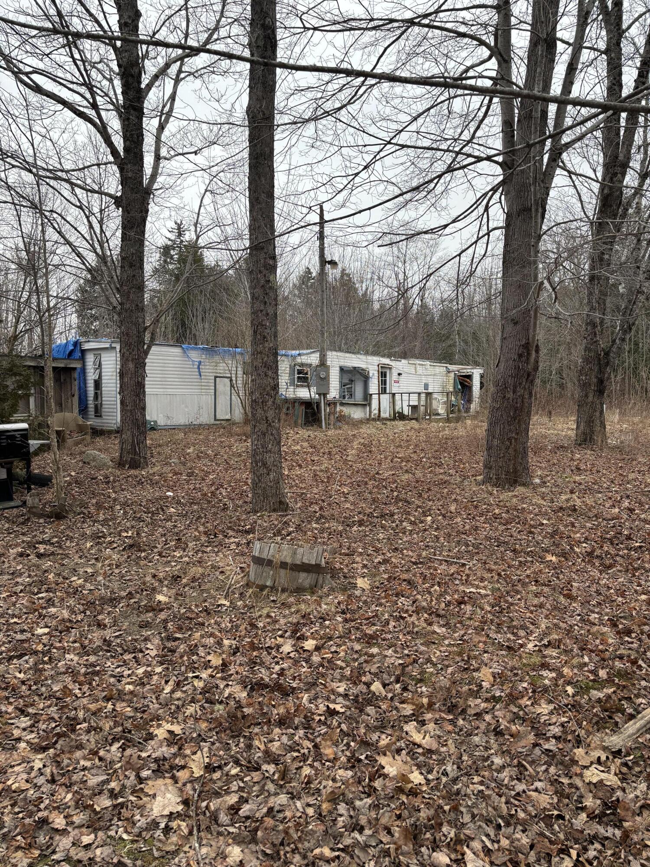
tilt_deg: -5.2
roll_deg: -0.6
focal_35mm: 26
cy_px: 434
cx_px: 325
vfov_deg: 67.3
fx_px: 651
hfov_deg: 53.1
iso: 50
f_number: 1.6
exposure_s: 1/559
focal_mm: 5.96
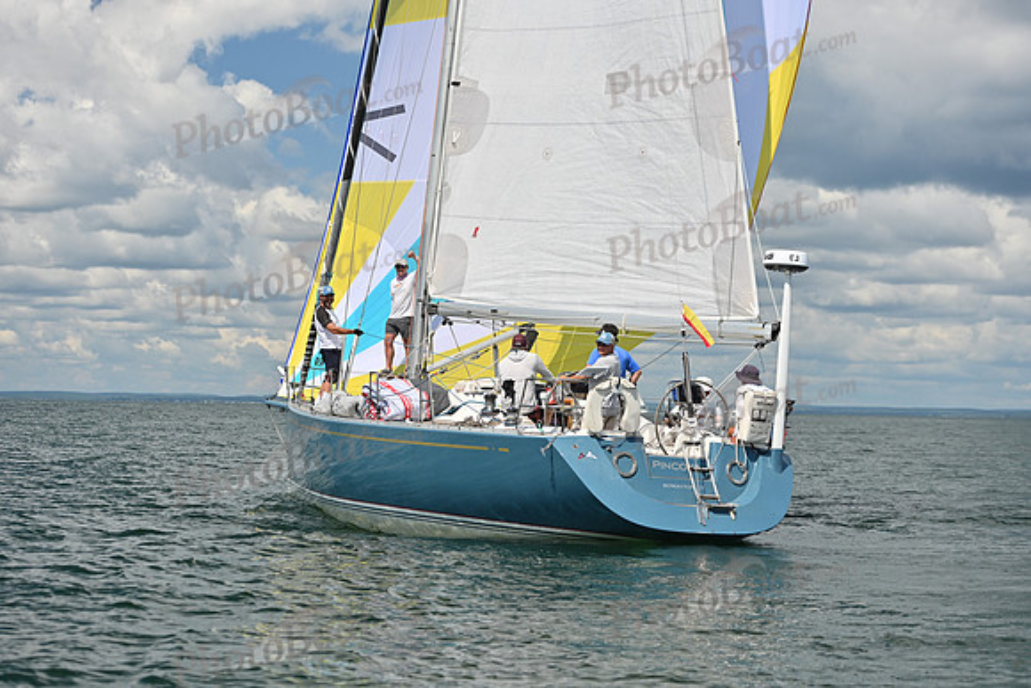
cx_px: 516
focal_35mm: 70
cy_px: 344
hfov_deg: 28.8
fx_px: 2005
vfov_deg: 19.5
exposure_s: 1/2500
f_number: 4
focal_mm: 70
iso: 250
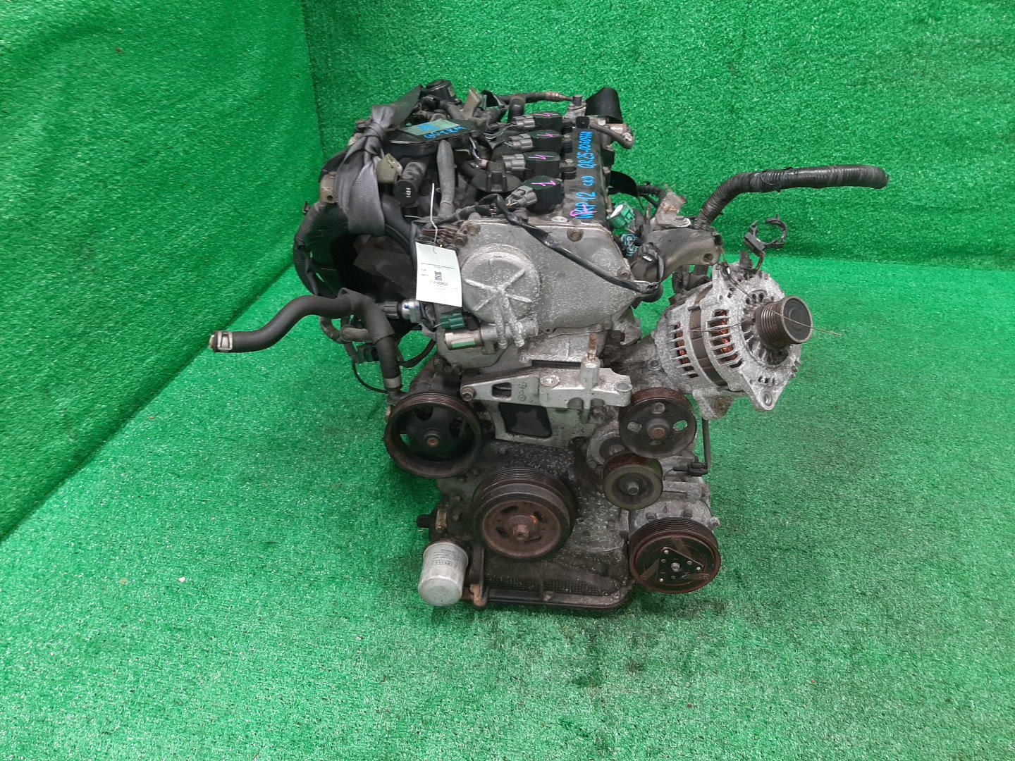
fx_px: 762
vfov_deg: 53.1
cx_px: 508
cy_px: 380
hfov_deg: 67.3
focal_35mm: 26
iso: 182
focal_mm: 3.93
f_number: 1.7
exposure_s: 1/50
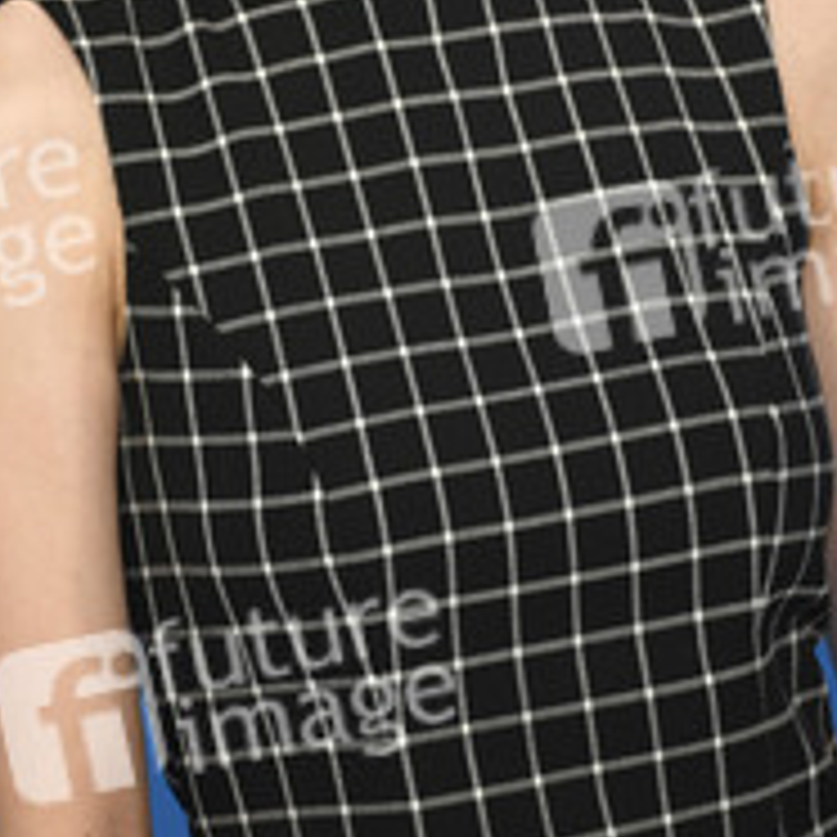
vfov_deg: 4.8
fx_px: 9985
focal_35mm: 365
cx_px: 356
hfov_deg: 4.8
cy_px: 22
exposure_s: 1/320
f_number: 3.5
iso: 800
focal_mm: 200
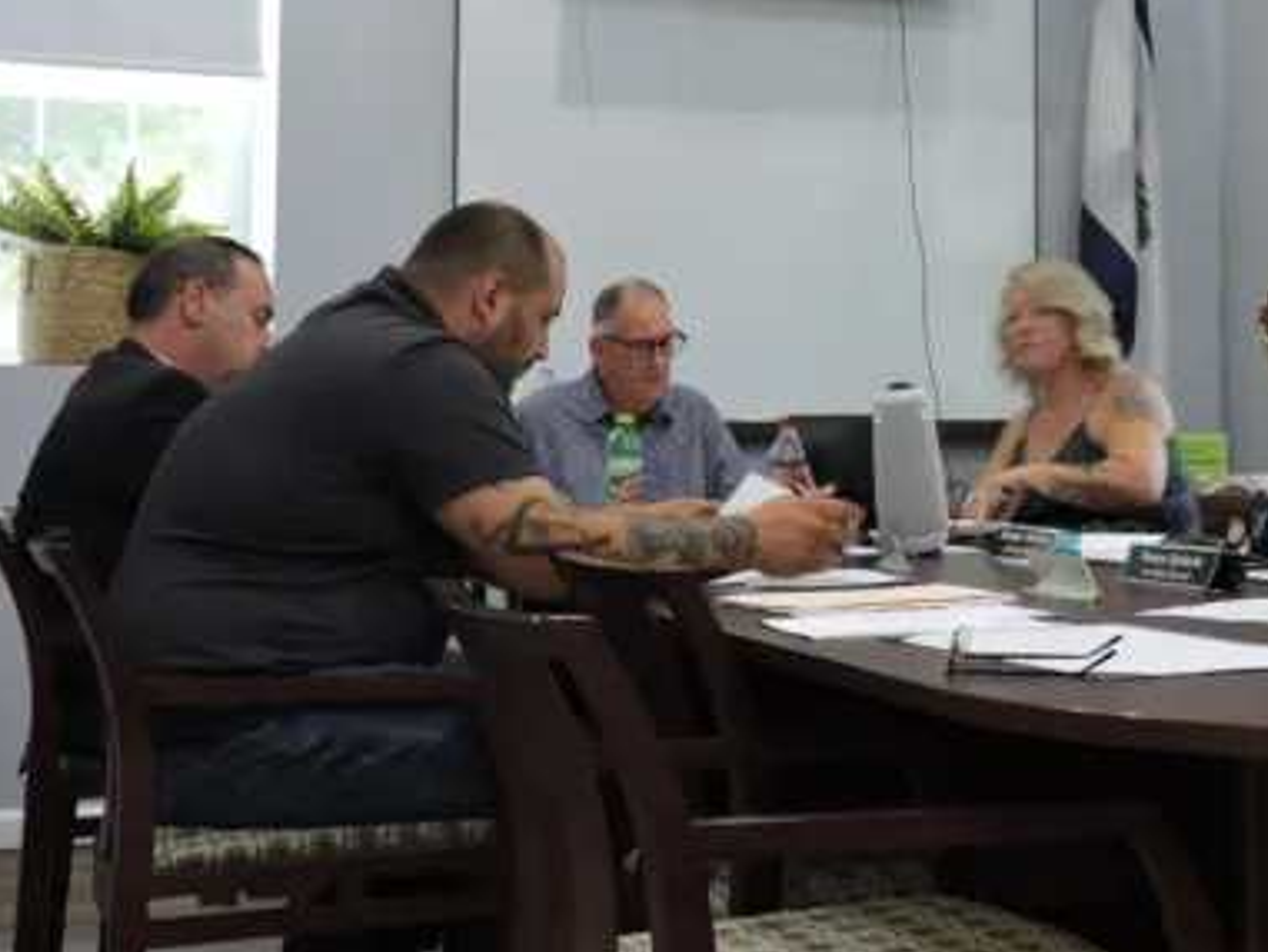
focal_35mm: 70
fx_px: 2565
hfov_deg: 27.2
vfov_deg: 20.9
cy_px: 270
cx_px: 1020
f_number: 3.3
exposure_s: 1/20
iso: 400
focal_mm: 7.1
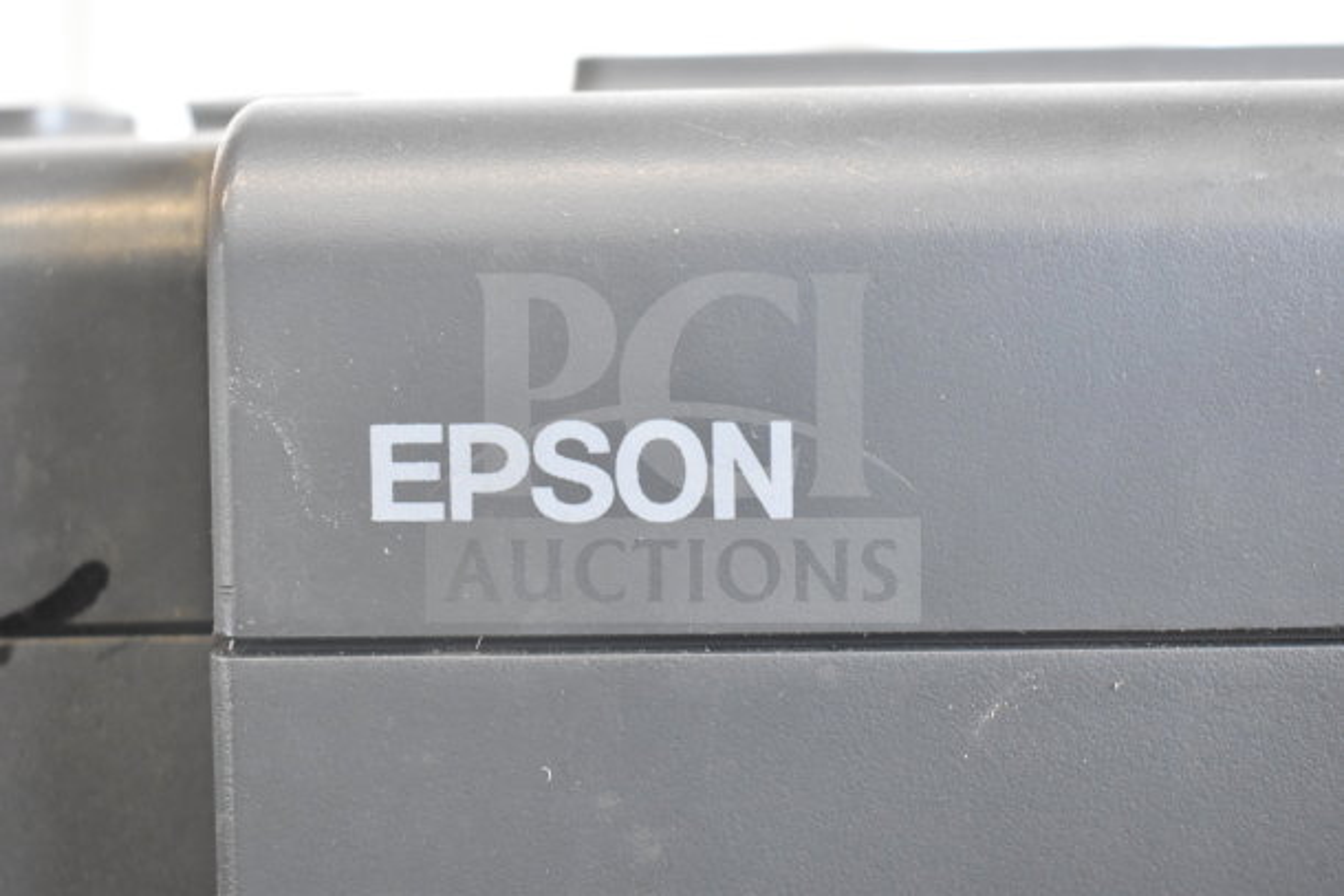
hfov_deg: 37.8
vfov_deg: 25.8
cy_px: 448
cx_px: 672
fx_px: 1960
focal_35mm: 52
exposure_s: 1/60
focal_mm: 35
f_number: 4.5
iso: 2200
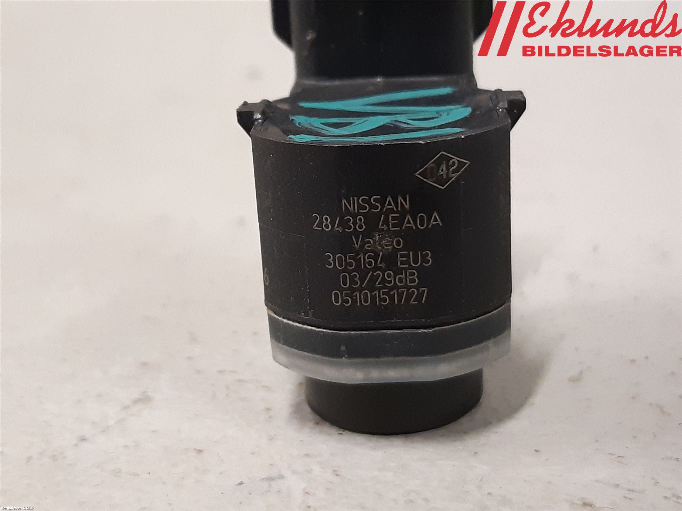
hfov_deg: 67.3
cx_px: 341
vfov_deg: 53.1
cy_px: 256
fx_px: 512
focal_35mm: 26
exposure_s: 1/50
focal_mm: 3.93
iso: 250
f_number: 1.7
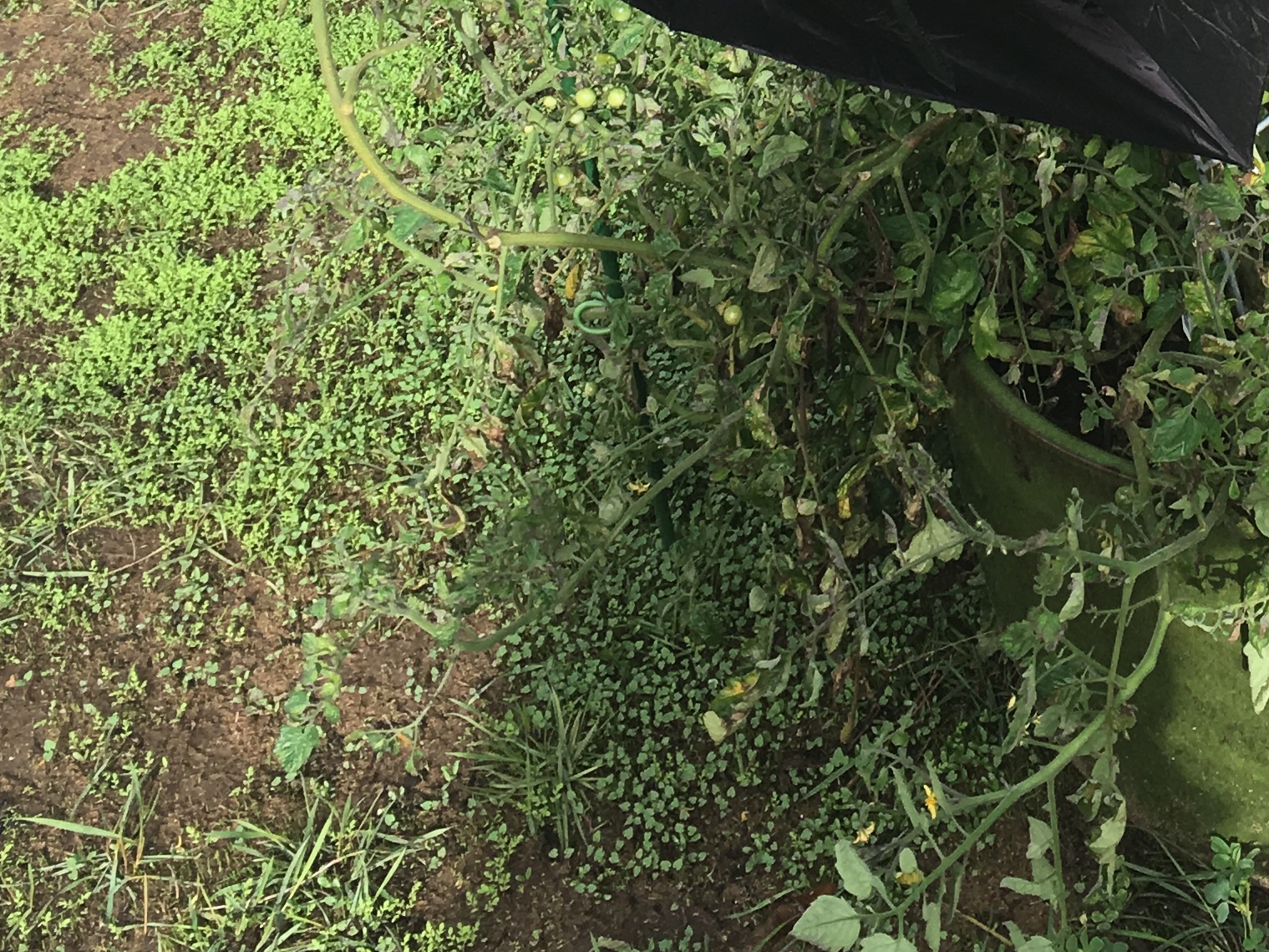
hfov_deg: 24.8
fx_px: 2823
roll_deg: +1.9
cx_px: 1048
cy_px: -411
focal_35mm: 77
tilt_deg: -20.8
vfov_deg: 17.5
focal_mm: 4.15
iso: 25
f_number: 2.2
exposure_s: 1/591
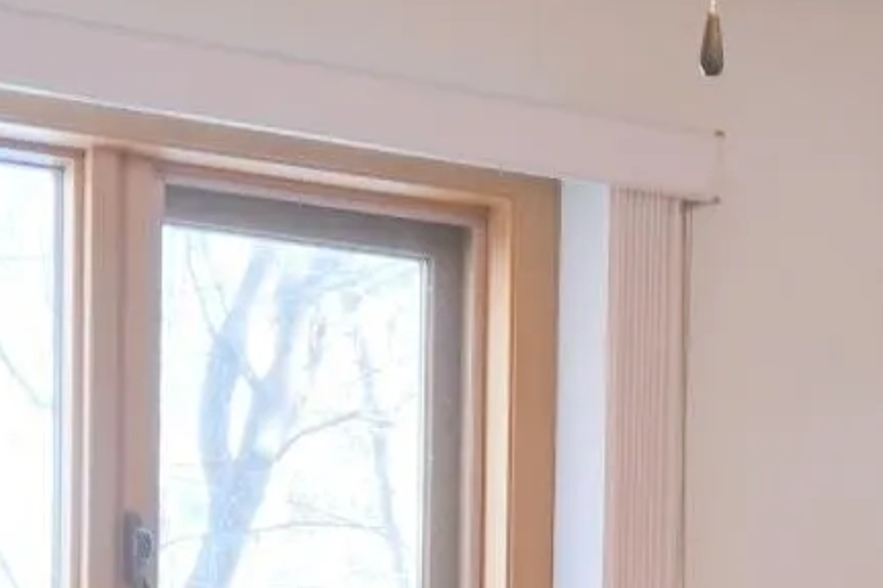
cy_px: 1062
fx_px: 2305
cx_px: 627
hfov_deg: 21.6
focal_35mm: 94
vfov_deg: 13.1
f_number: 4.5
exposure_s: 1/100
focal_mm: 10
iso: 400
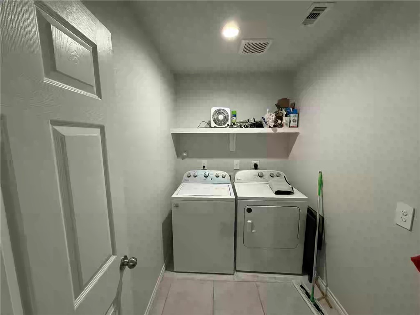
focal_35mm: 14
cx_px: 210
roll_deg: +0.2
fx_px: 170
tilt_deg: -7.2
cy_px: 158
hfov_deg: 102.1
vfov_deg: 85.7
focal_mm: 2.22
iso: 250
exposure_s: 1/120
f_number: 2.2
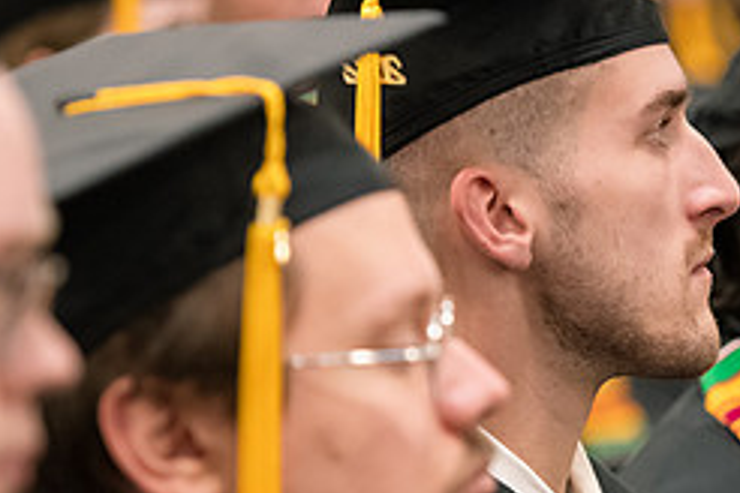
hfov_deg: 6.5
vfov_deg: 4.3
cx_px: 680
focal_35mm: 318
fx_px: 6536
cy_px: 329
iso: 3200
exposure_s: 1/200
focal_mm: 135
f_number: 3.2
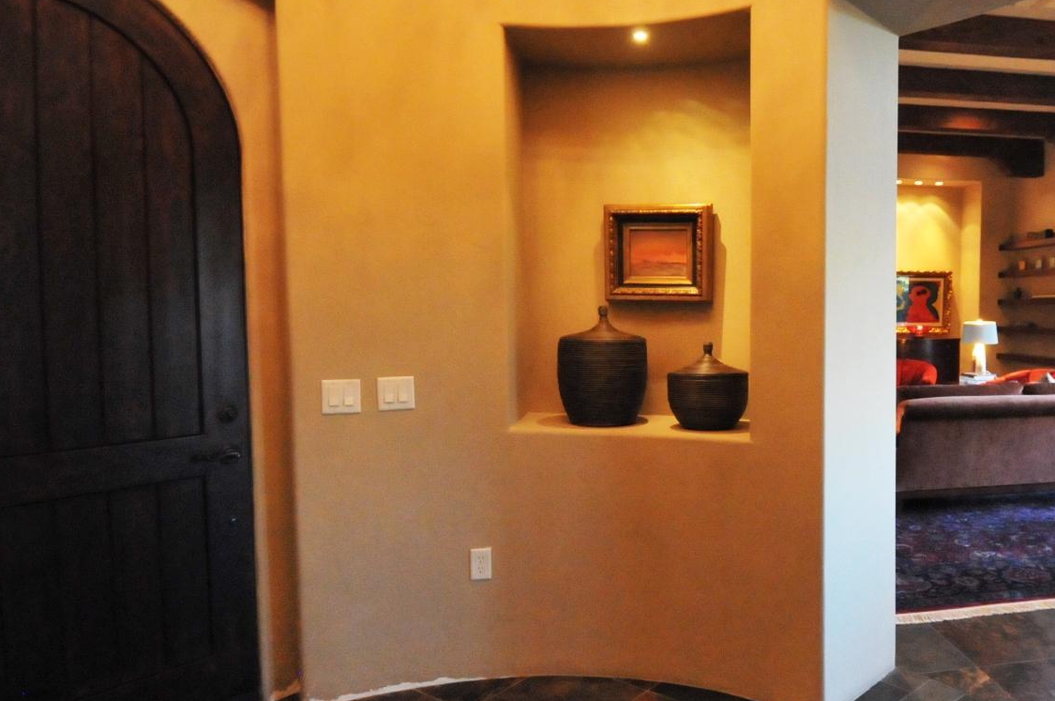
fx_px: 702
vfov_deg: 53.0
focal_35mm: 24
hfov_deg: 70.9
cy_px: 341
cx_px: 730
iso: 3200
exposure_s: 1/100
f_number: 3.5
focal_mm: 10
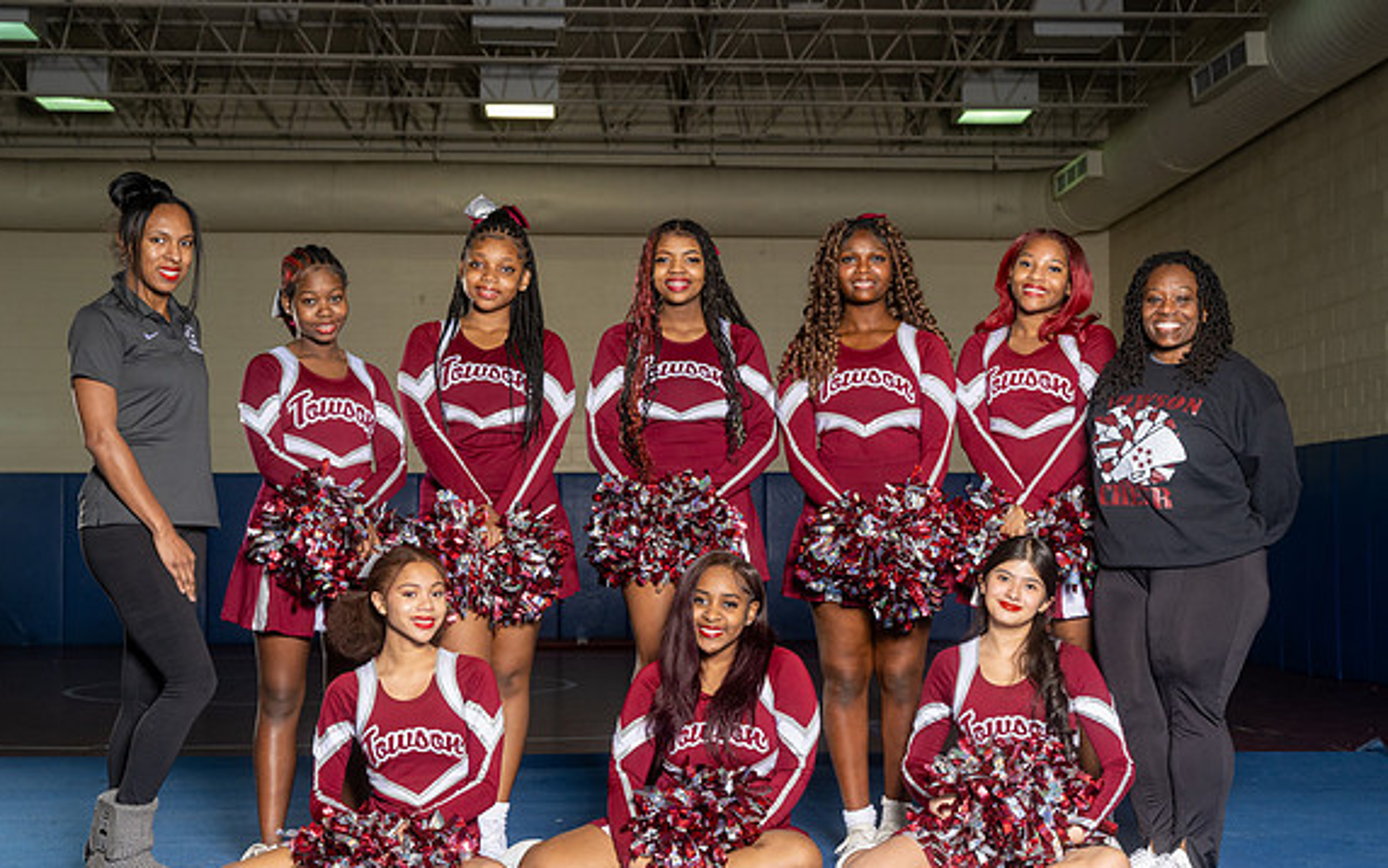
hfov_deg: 33.4
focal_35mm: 61
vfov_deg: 21.3
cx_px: 749
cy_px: 475
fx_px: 2308
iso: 320
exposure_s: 1/125
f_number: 6.3
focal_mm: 49
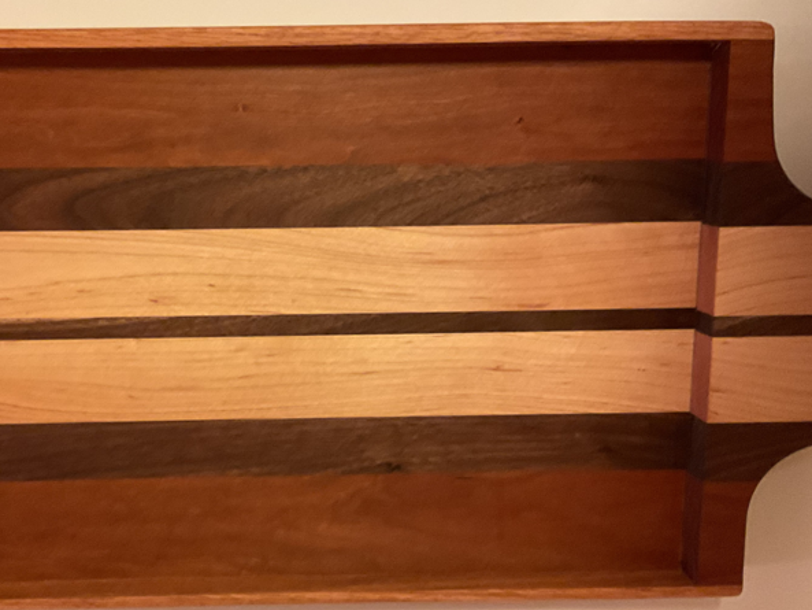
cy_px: 334
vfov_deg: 32.9
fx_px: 1032
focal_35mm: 44
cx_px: 282
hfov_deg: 42.5
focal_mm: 3
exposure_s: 1/60
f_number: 1.8
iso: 250
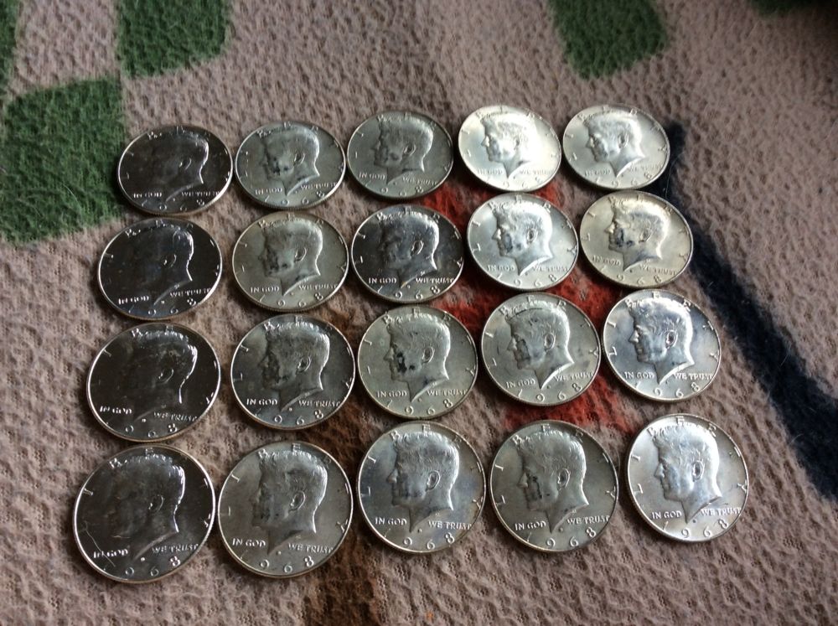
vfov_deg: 44.1
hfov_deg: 56.9
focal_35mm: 32
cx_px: 419
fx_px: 774
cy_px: 313
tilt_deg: -60.3
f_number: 2.4
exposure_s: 1/24
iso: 50
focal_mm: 3.3
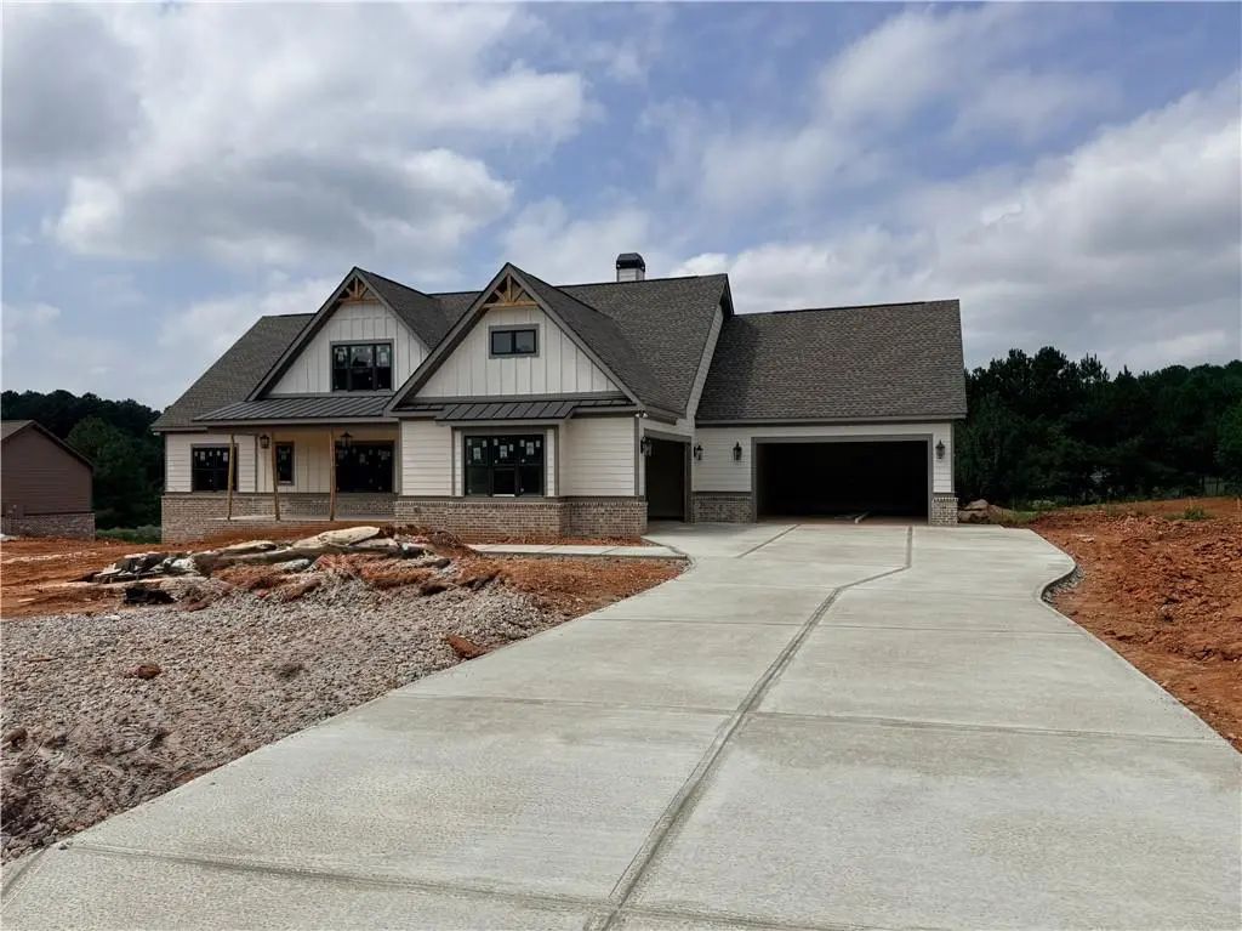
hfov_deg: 71.6
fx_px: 861
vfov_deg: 56.8
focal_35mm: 24
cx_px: 621
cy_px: 466
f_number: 1.78
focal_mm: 6.76
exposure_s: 1/10309
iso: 80
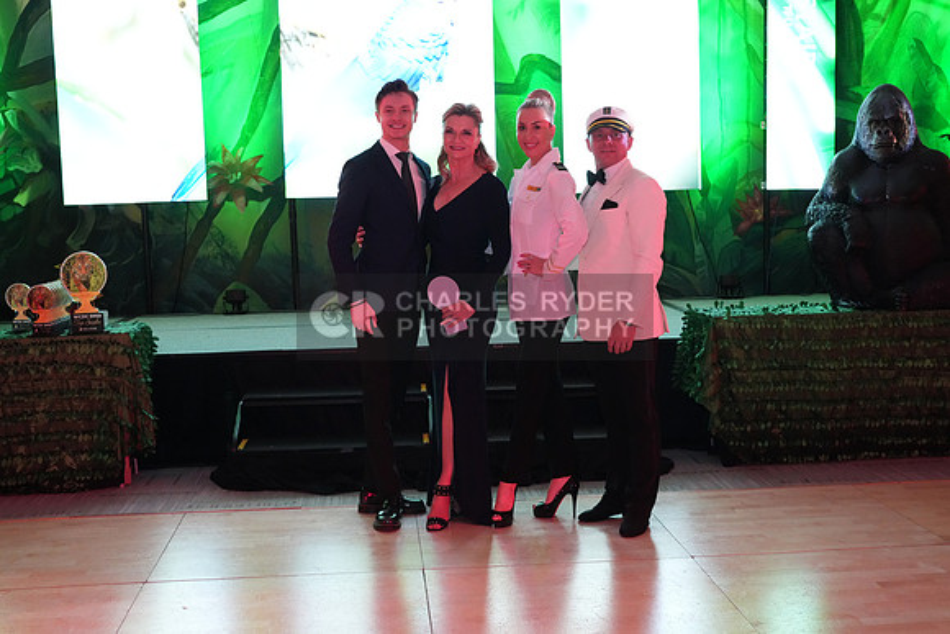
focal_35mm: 45
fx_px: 1188
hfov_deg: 43.6
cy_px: 317
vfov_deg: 29.9
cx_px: 475
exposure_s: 1/160
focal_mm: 45
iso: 6400
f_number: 4.5
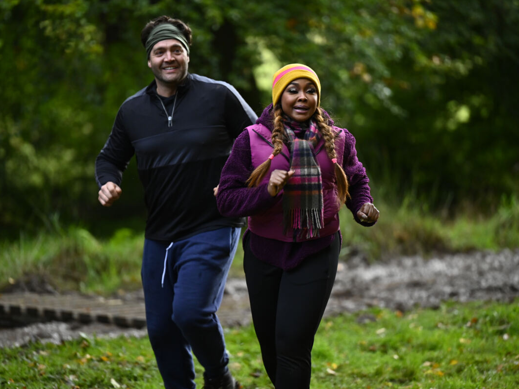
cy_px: 194
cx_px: 258
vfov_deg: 6.8
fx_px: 3268
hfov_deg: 9.1
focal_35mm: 218
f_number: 2.8
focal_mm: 200
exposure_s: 1/320
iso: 3200
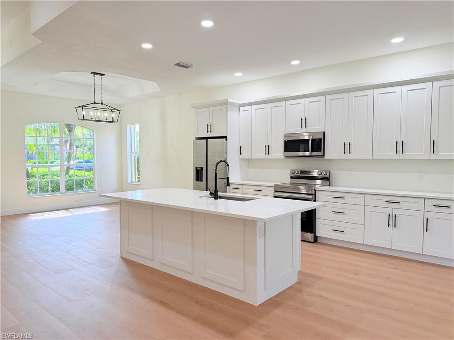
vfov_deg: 56.8
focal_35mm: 24
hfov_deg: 71.6
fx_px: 315
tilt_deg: -3.9
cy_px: 170
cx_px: 227
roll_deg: +0.4
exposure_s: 1/210
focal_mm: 6.76
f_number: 1.78
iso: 160
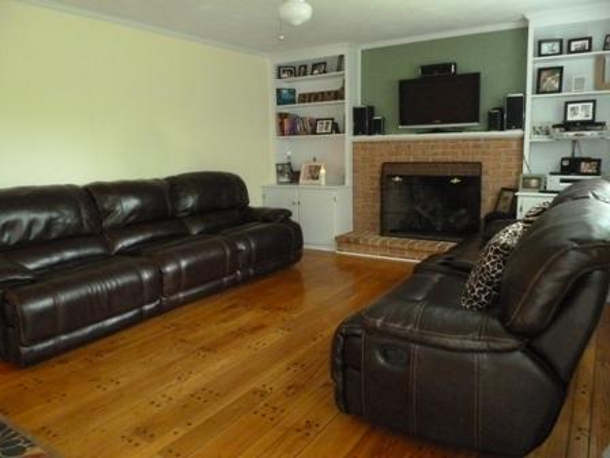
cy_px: 229
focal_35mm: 25
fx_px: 441
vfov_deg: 54.9
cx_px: 305
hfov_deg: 69.4
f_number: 3.3
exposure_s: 1/15
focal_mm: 4.1
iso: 800
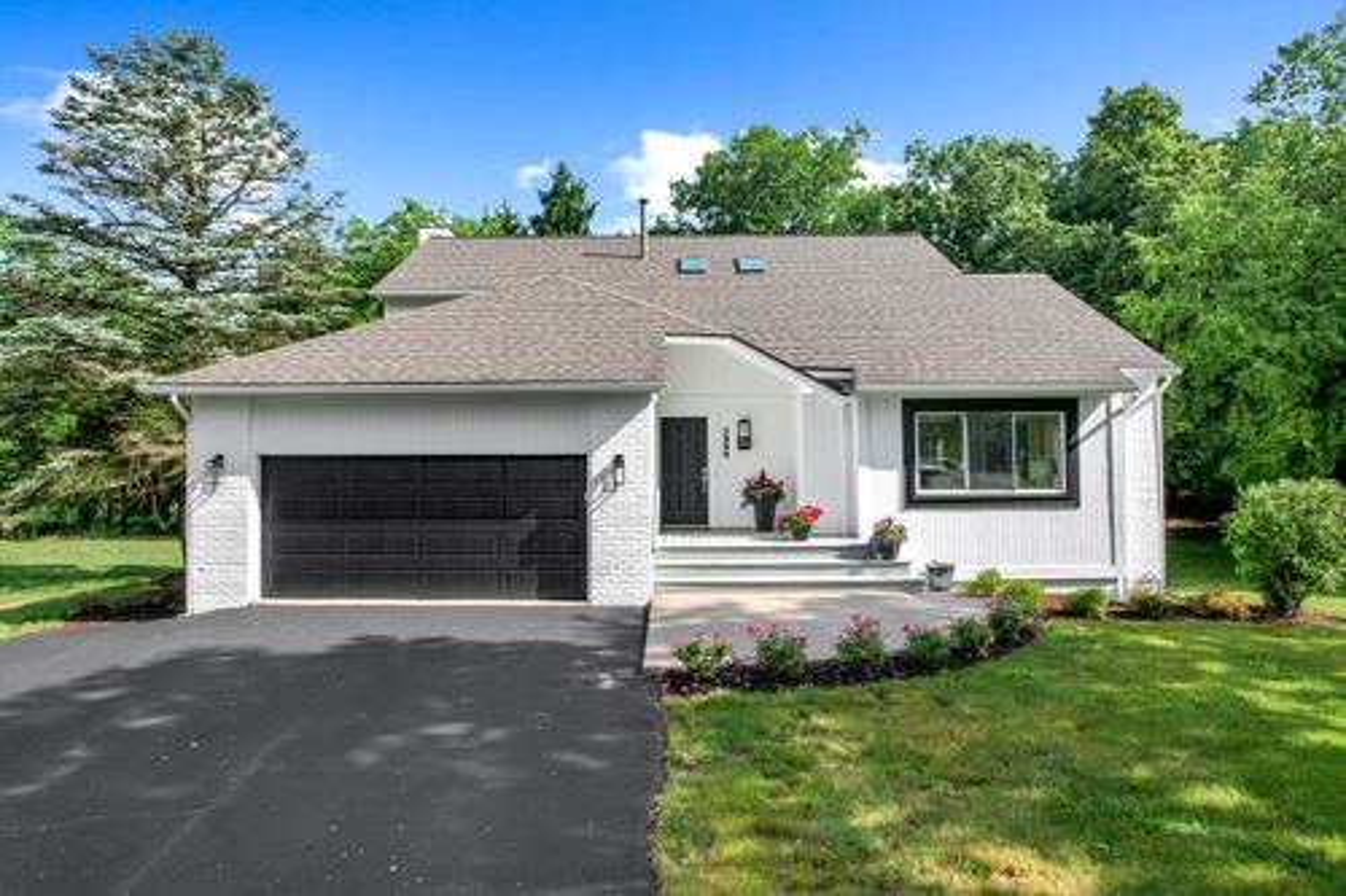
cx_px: 673
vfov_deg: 57.2
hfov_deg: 78.6
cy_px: 448
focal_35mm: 22
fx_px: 822
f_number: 2.8
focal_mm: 8.38
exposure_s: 1/1000
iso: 100
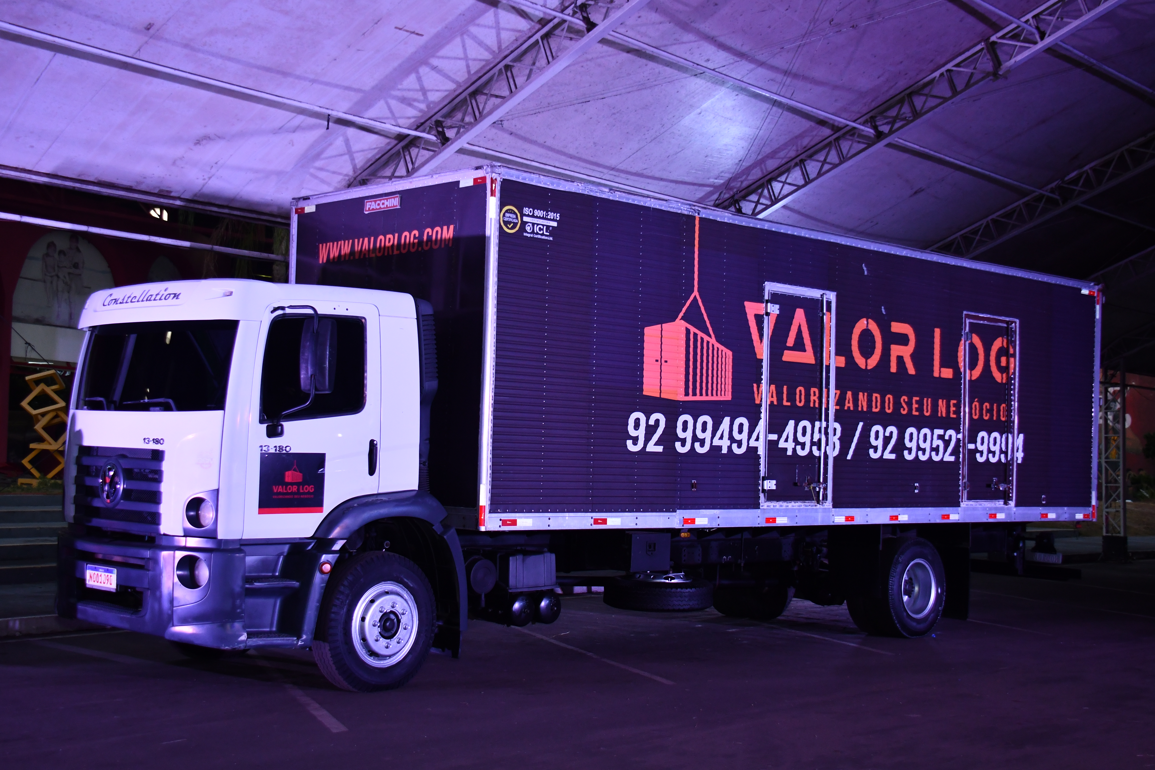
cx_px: 578
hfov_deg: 41.1
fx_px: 1540
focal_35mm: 48
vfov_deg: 28.1
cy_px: 385
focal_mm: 32
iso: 900
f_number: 4.2
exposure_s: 1/160
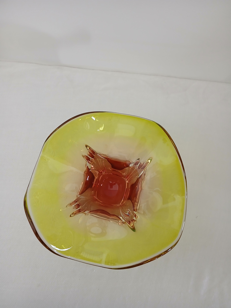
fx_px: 231
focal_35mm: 26
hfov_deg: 53.1
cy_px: 154
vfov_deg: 67.3
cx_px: 116
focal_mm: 3.98
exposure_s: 1/33.3
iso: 200
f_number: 1.8
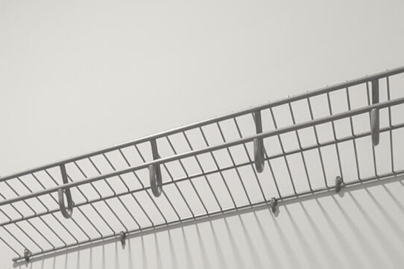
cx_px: -36
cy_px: 686
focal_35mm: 66
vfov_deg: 13.4
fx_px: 741
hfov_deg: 27.9
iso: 800
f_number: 7.1
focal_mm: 12
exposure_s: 1/8
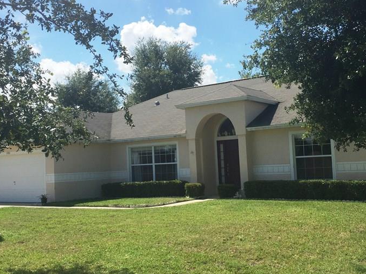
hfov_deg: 42.9
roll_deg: +1.4
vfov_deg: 32.9
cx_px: 195
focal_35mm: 44
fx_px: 465
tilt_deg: +3.7
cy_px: 129
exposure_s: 1/2475
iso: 32
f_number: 2.2
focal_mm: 4.15
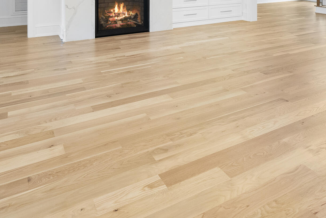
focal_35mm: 32
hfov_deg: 58.5
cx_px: 185
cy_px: -32
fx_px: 290
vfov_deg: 34.5
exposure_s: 1/13
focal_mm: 13
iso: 800
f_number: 7.1
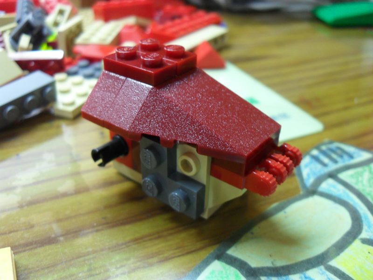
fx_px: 377
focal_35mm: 35
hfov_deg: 52.6
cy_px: 140
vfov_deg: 40.7
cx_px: 186
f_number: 2.8
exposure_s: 1/10
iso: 200
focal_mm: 6.2
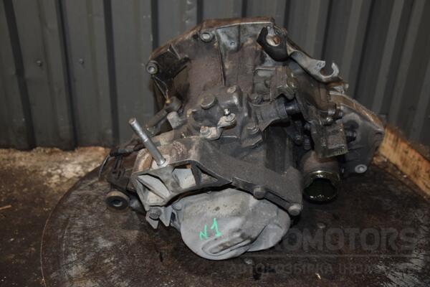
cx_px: 215
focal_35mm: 39
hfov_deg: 49.6
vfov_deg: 34.2
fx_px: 466
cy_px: 144
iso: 800
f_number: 5
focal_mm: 26
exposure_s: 1/60
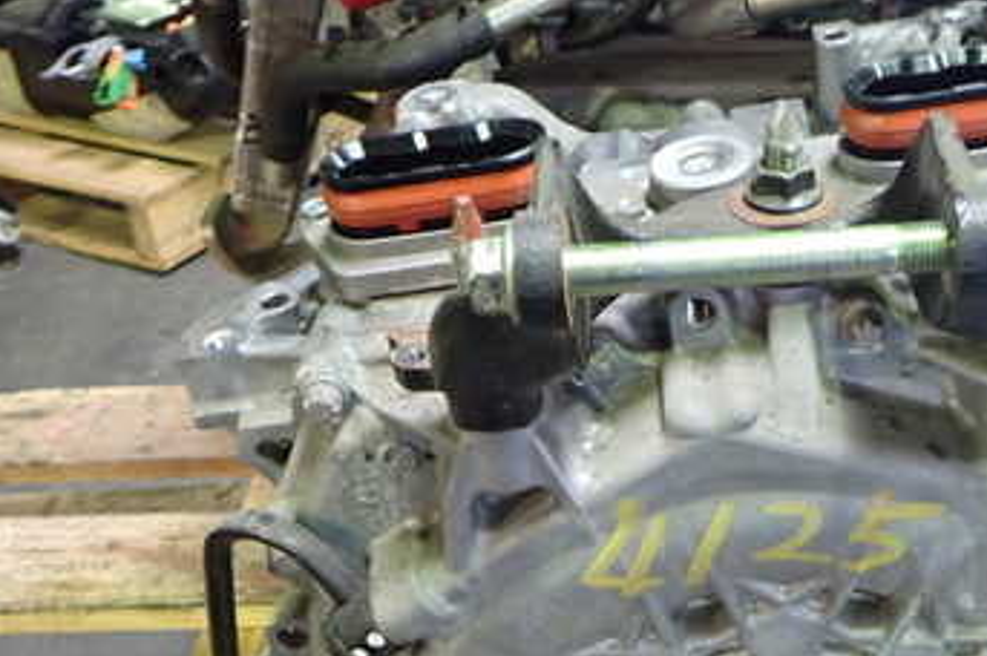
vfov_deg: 25.8
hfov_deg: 38.2
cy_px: 550
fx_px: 1397
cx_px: 699
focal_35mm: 51
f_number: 2.2
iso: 400
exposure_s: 1/30
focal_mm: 5.05
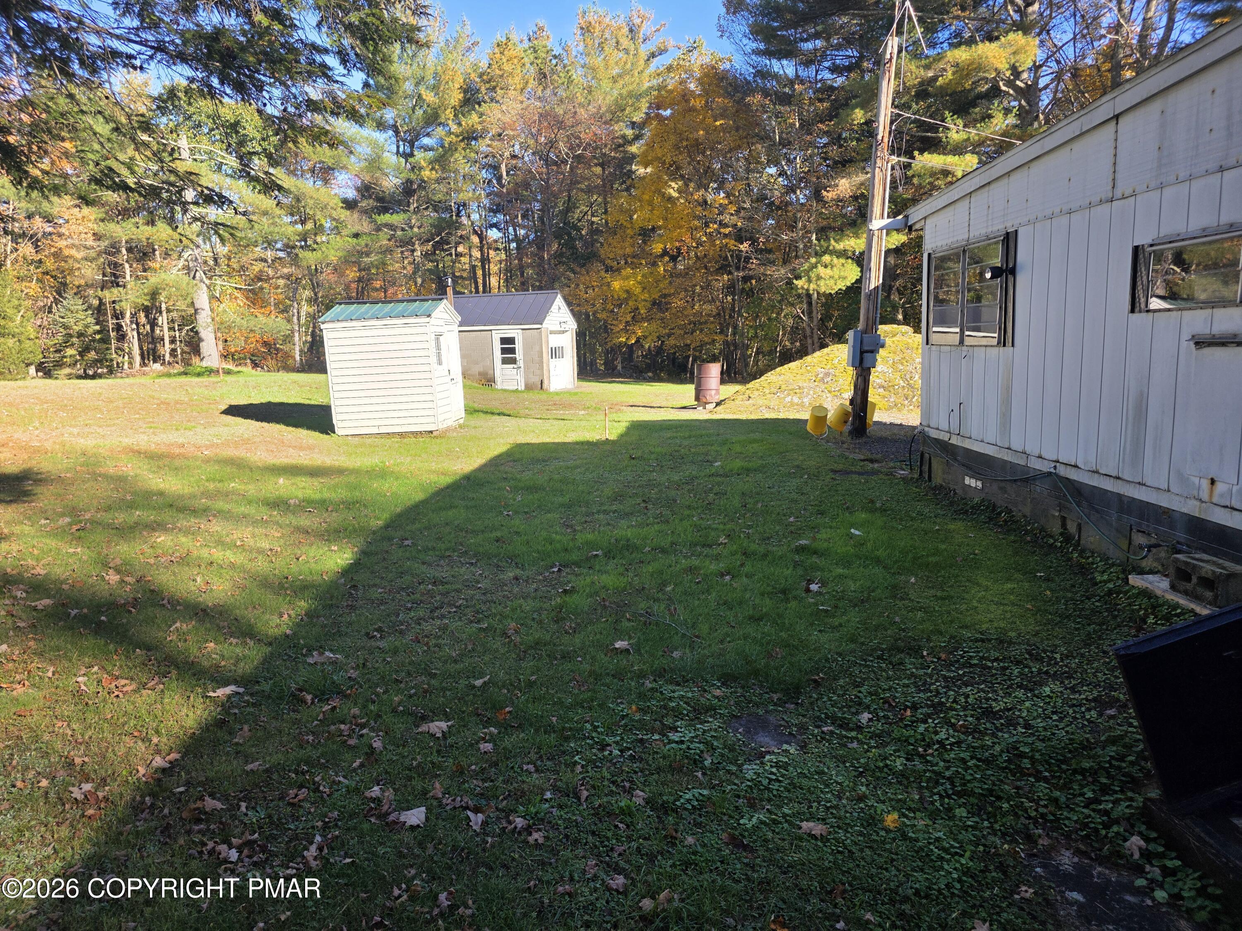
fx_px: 825
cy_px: 466
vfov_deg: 58.9
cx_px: 621
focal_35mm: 23
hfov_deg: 73.9
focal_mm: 6.3
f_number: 1.7
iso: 80
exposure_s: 1/1232
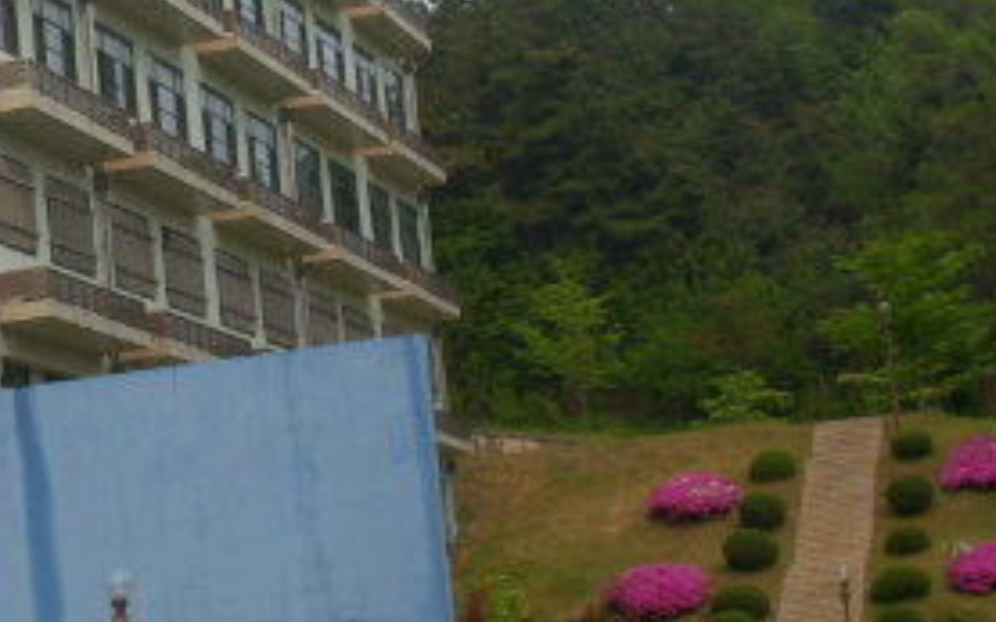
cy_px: 133
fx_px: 3121
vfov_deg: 11.3
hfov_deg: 17.7
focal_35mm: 115
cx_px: -18
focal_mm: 7.9
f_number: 6.9
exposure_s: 1/250
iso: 100
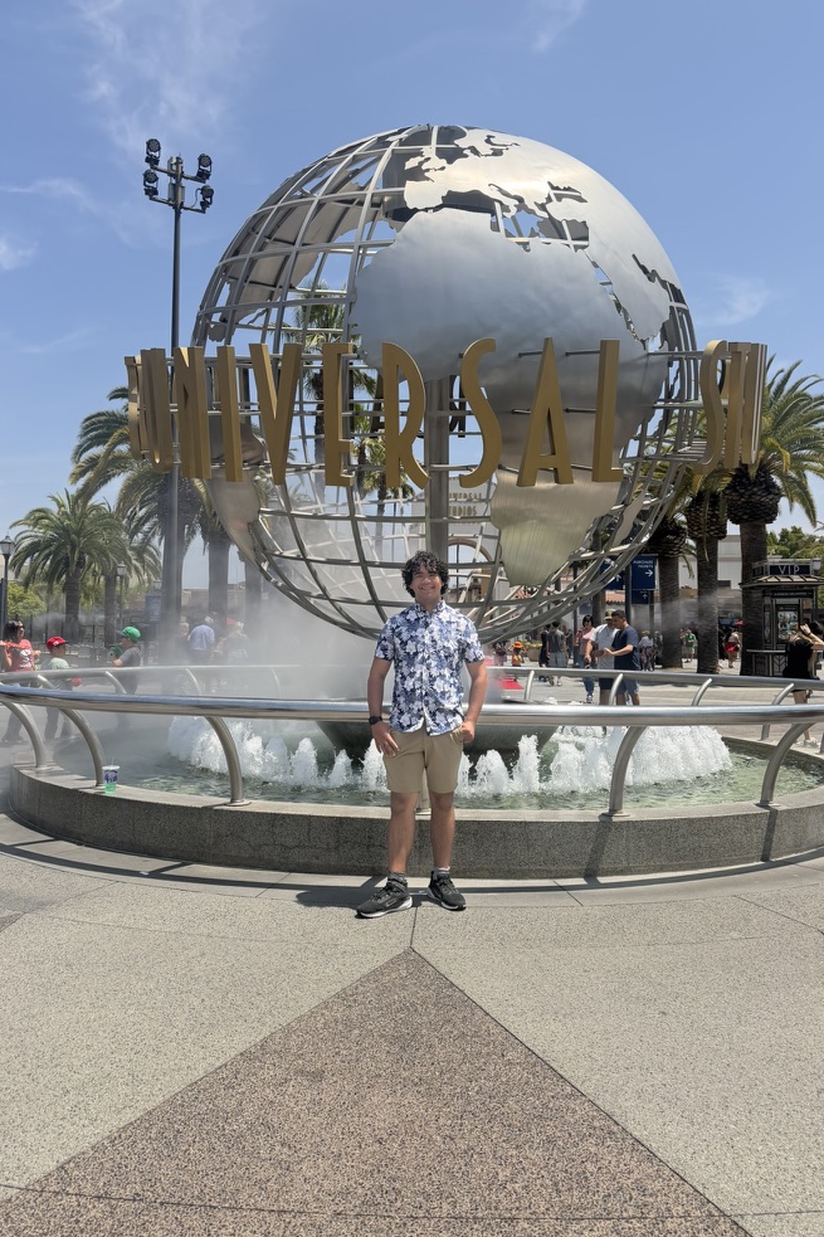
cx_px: 399
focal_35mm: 26
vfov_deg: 69.4
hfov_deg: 49.5
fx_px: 893
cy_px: 598
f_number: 1.78
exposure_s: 1/6173
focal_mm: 6.76
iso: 100
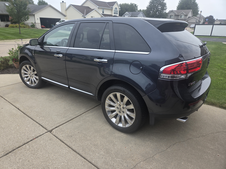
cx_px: 113
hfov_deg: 73.9
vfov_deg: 58.9
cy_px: 84
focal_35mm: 23
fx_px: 150
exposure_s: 1/2192
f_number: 1.8
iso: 80
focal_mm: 5.4
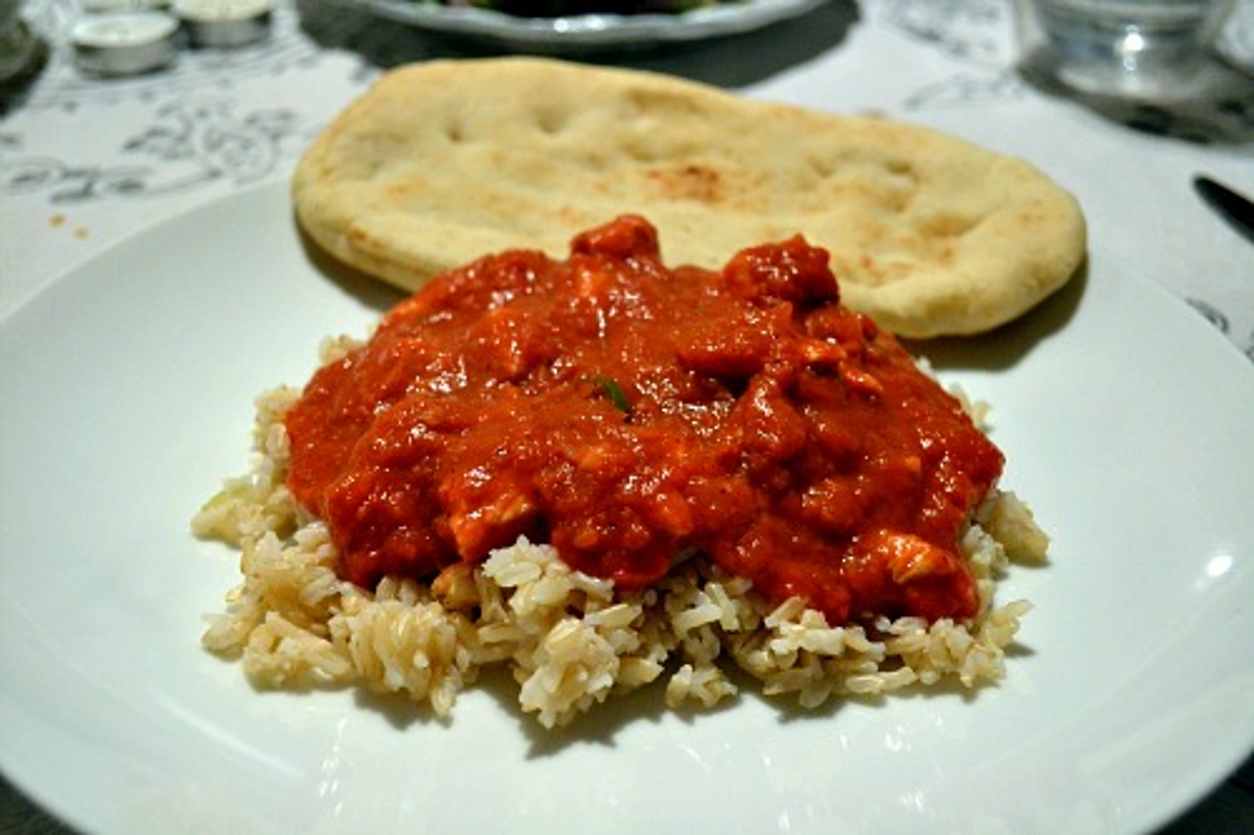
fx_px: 1515
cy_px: 418
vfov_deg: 30.8
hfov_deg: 45.0
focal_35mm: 44
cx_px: 627
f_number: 4.5
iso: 2800
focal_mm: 29
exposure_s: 1/60
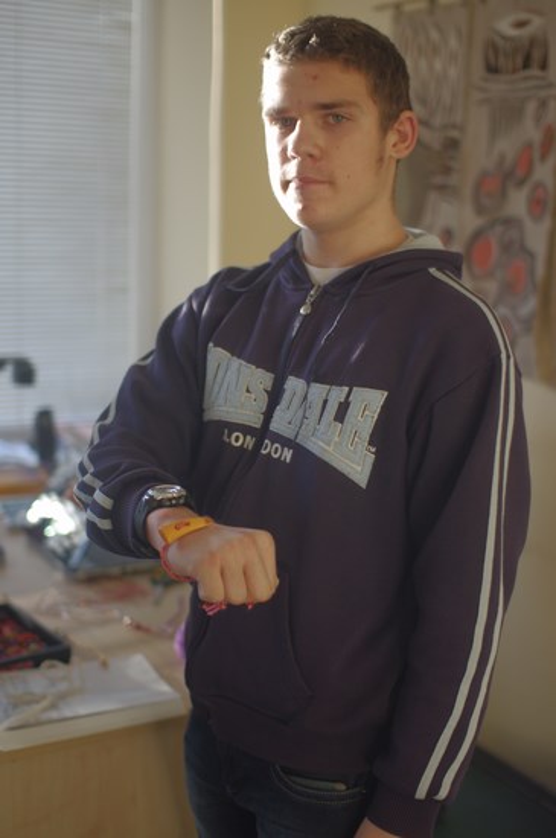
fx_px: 1046
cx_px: 278
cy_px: 419
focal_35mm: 45
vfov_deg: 43.7
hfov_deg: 29.8
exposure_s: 1/500
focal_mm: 30
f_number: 1.4
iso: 200
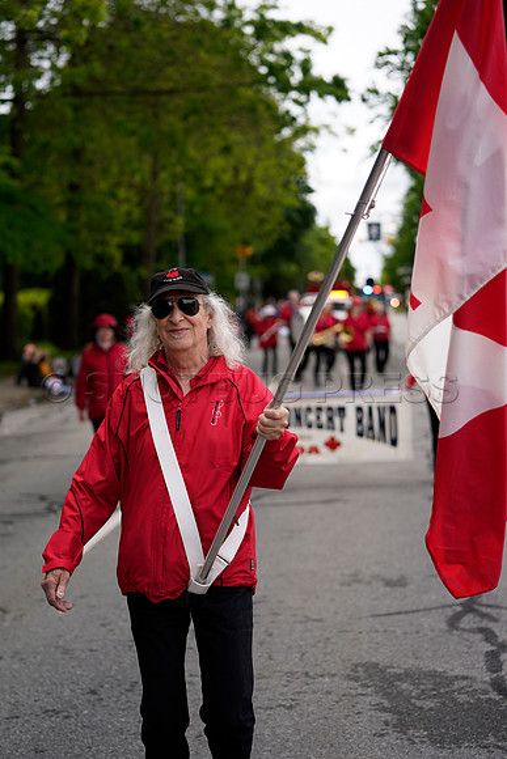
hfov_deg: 19.5
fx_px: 1478
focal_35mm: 70
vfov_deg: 28.8
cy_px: 380
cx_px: 254
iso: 160
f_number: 2.8
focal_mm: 70
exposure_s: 1/400
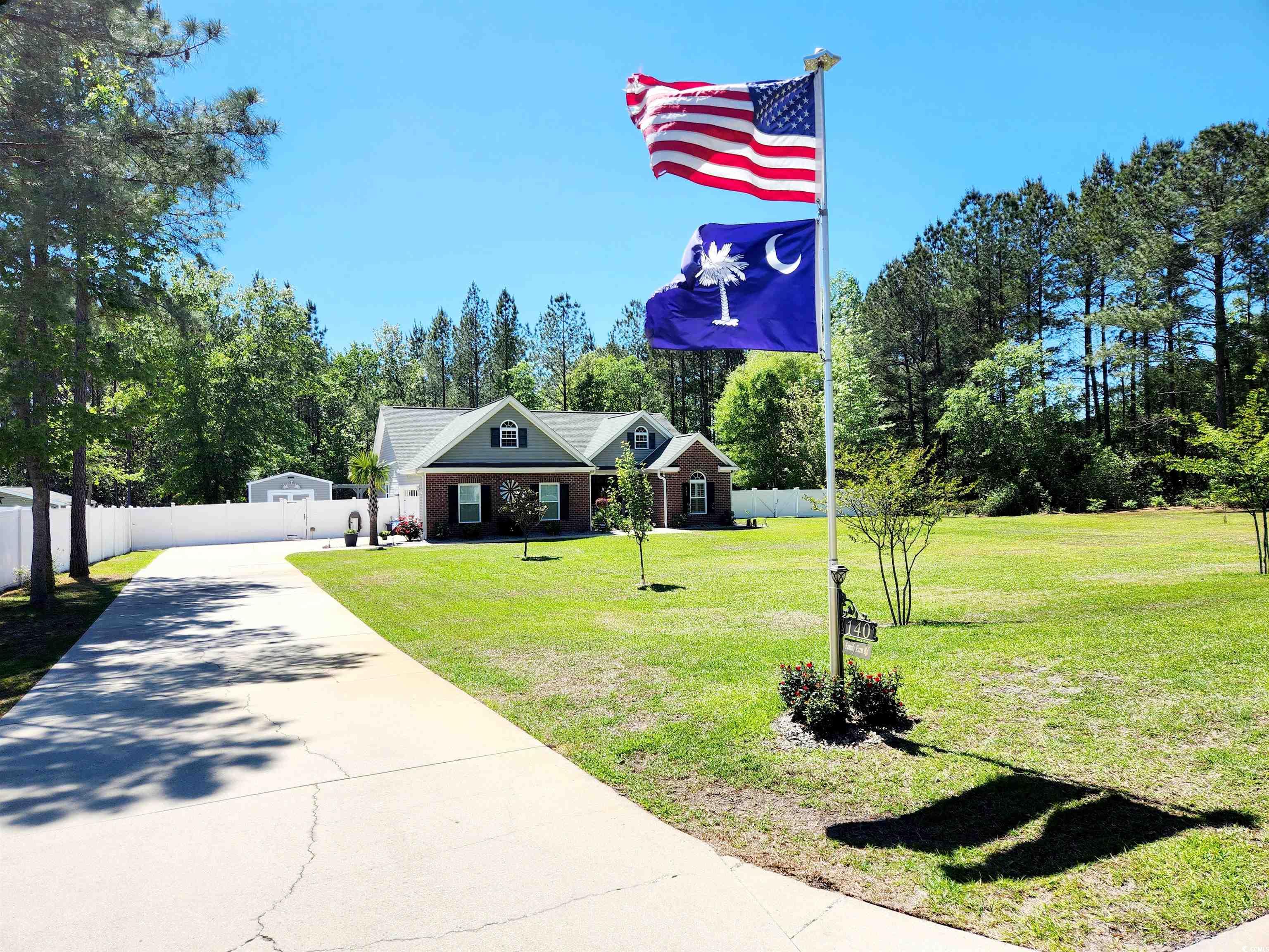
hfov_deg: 73.9
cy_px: 476
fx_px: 843
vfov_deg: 58.9
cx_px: 634
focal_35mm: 23
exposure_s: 1/1667
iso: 20
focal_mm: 5.4
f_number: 1.8
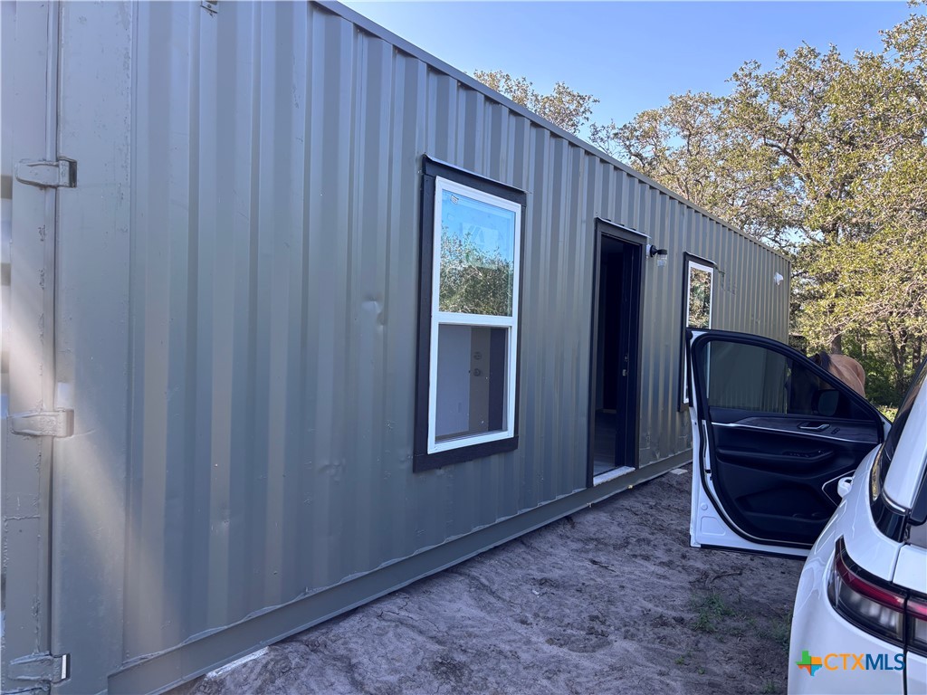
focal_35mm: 26
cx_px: 464
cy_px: 348
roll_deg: -4.1
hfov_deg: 67.3
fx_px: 696
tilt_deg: +0.1
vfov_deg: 53.1
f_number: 1.6
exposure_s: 1/334
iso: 50
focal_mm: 5.96
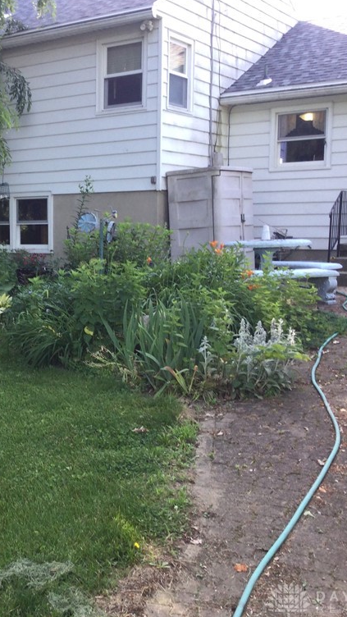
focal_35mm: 46
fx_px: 752
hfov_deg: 24.8
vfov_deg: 44.6
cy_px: 305
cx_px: 2
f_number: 2.4
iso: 32
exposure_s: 1/60
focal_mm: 3.3
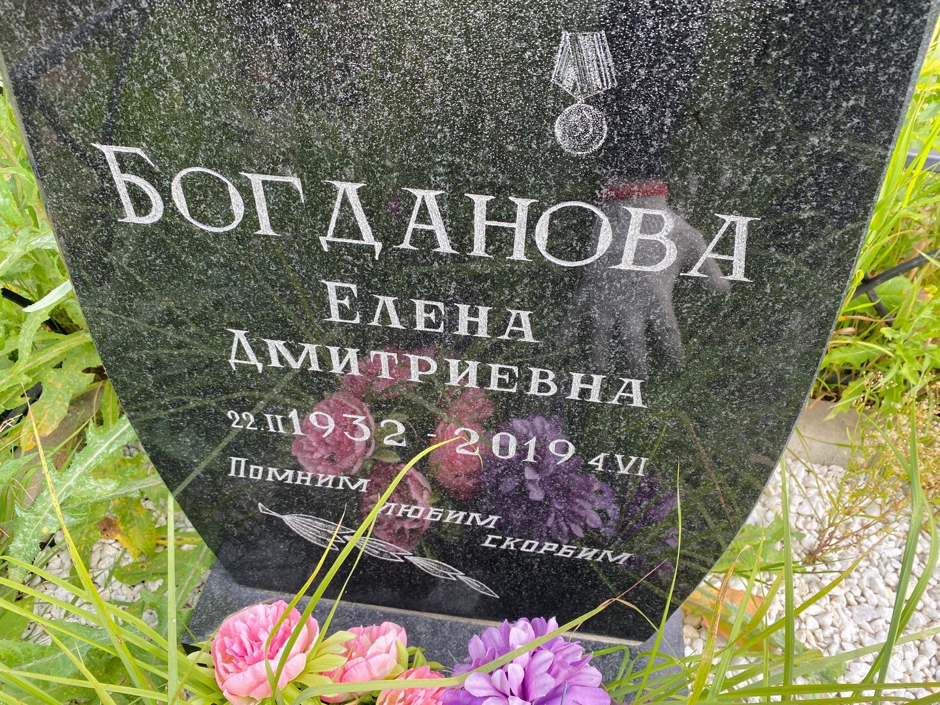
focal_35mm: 26
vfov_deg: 53.1
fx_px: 706
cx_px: 470
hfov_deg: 67.3
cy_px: 352
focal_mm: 4.25
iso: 32
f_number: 1.8
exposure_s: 1/303
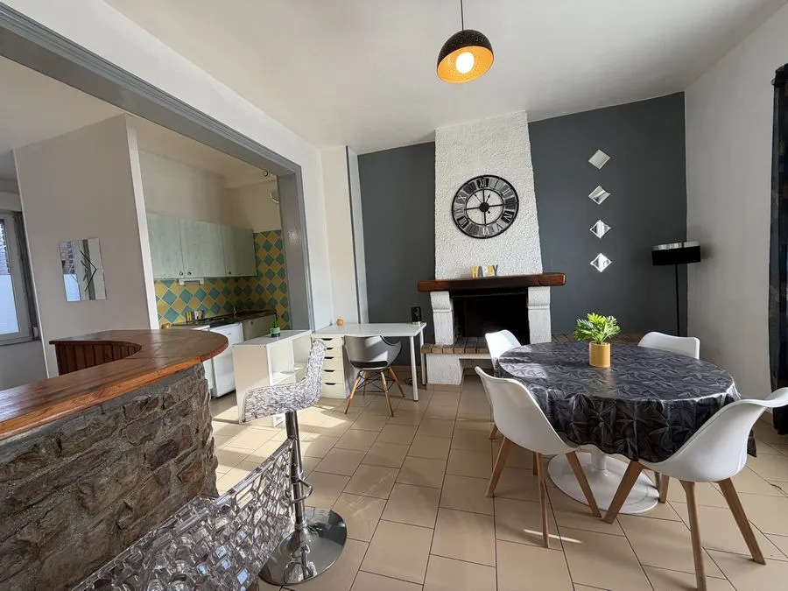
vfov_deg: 85.7
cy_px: 296
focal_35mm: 14
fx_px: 319
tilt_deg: -3.9
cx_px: 394
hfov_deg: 102.1
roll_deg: +4.3
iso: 64
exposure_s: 1/121
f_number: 2.2
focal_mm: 2.22
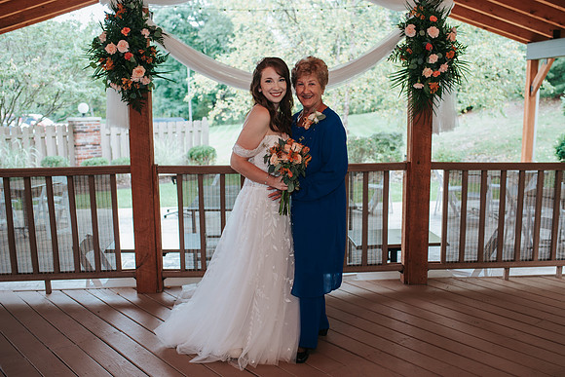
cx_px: 302
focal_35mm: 38
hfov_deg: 50.8
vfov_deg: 35.2
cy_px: 198
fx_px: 594
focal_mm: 35
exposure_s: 1/200
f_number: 3.2
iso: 220
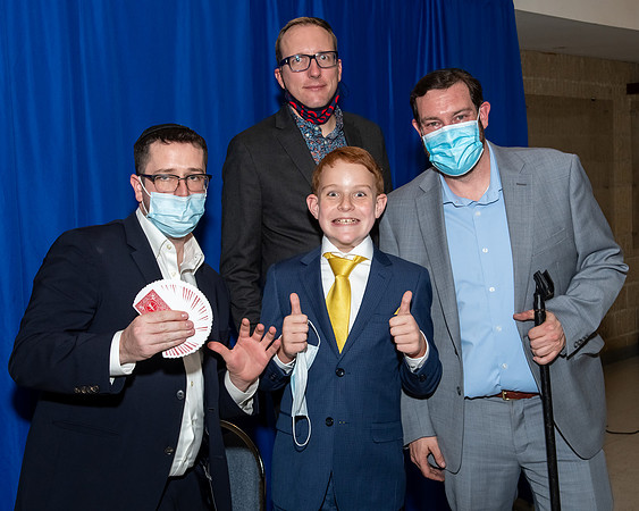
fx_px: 958
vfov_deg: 29.8
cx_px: 341
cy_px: 256
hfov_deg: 36.9
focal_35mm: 51
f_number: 8
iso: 500
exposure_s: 1/250
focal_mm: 30
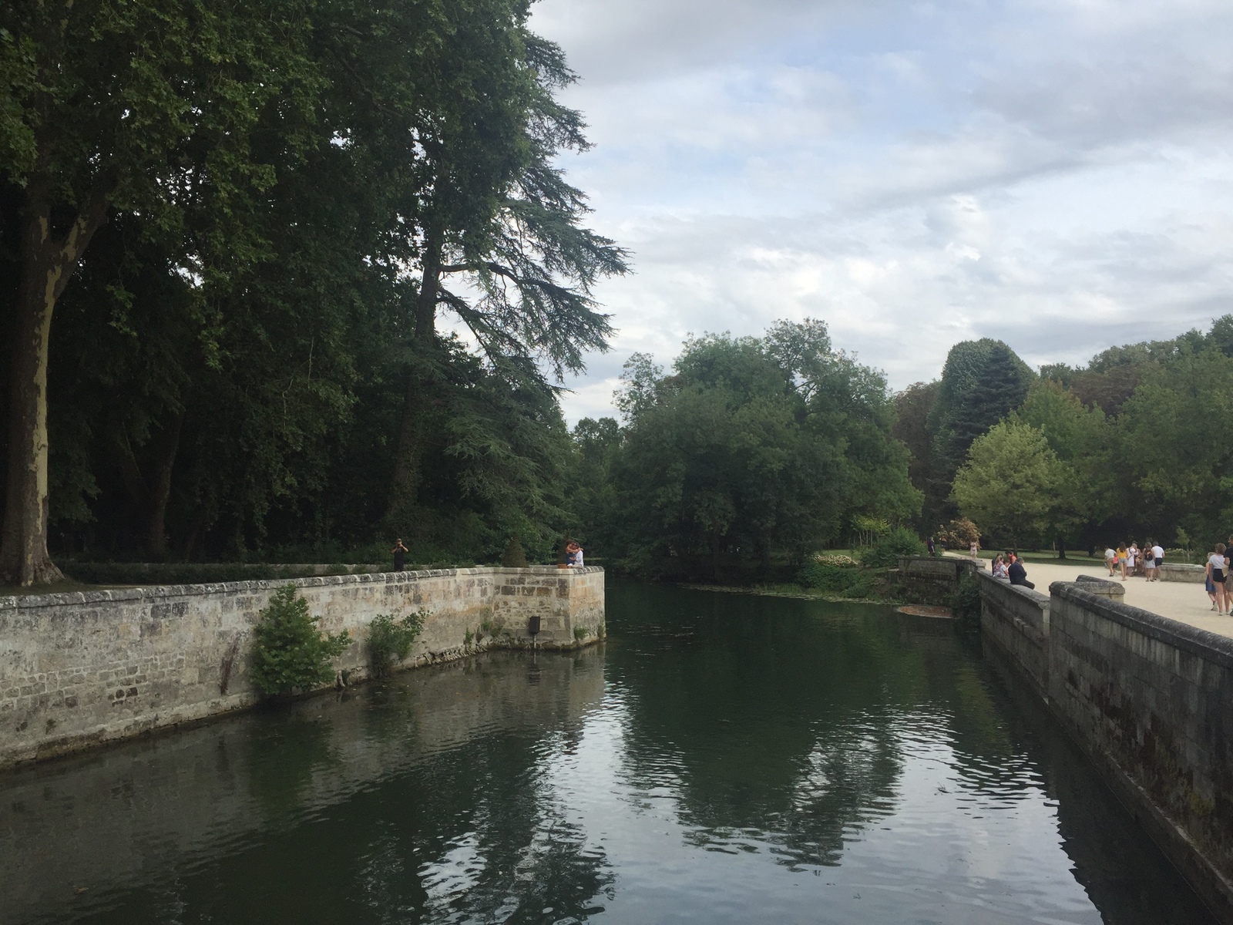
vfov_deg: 48.2
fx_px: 1033
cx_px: 616
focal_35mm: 29
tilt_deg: +4.5
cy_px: 462
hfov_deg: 61.7
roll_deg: -0.3
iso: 32
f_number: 2.2
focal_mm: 4.15
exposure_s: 1/1319
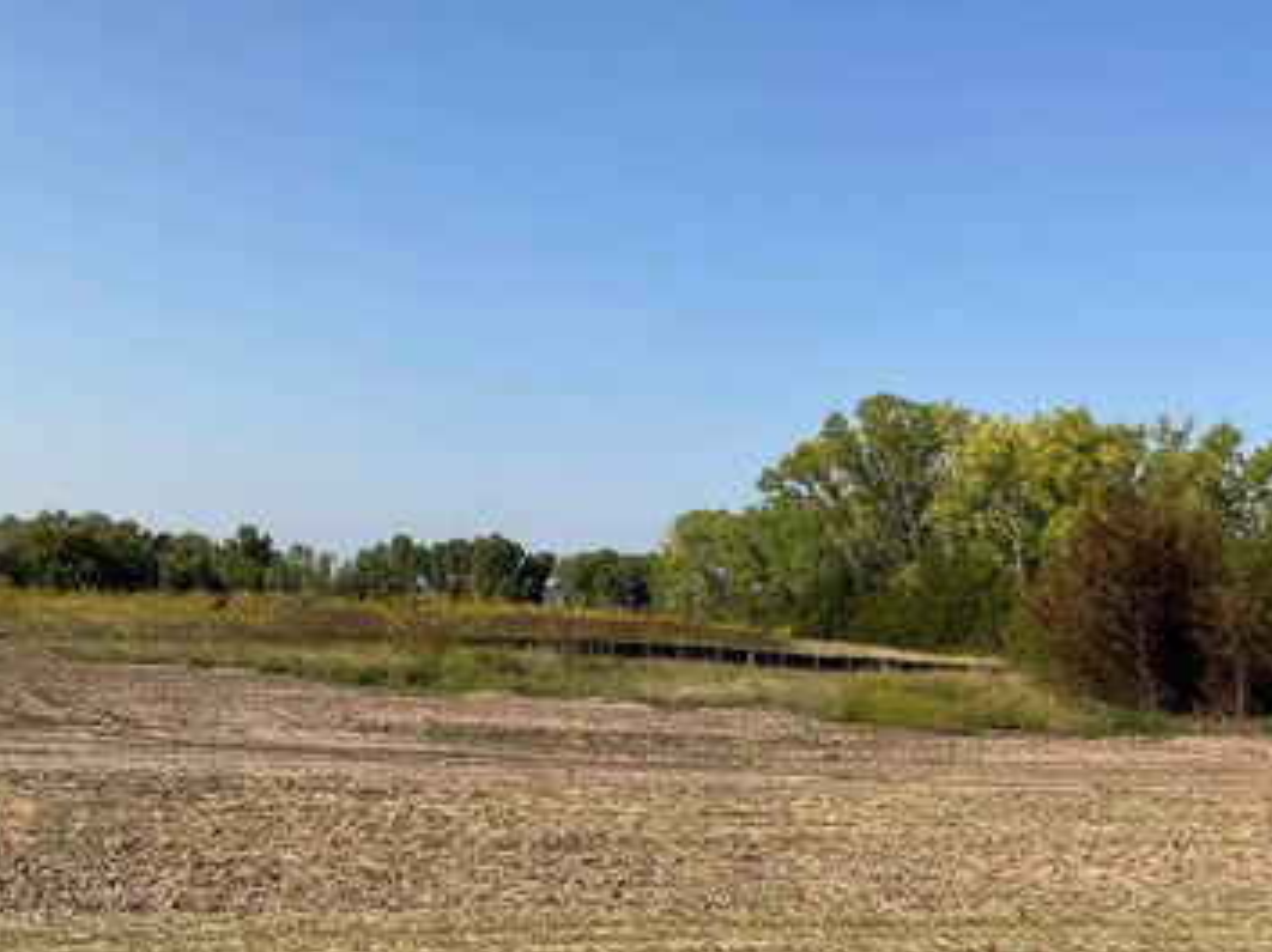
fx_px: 1506
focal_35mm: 41
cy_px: 551
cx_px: 625
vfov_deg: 35.0
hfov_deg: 45.8
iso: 25
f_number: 1.8
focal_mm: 3
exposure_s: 1/2058
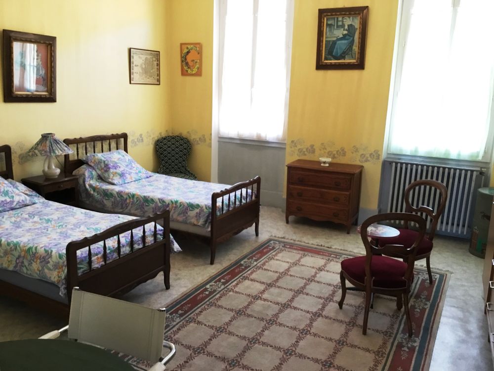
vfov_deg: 45.4
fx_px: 442
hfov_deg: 58.4
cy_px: 186
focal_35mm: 31
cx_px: 247
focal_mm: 3.3
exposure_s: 1/33
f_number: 2.4
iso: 125
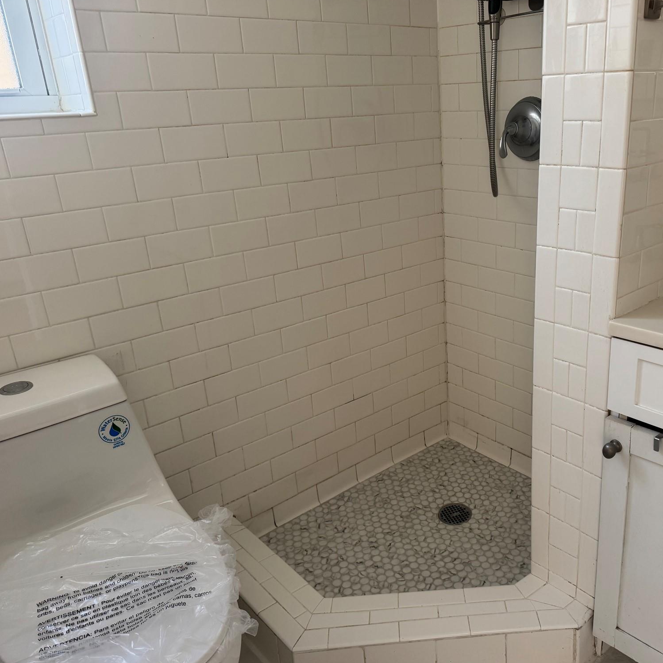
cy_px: 334
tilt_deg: -21.4
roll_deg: +2.4
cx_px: 425
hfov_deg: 54.8
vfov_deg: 55.6
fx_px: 628
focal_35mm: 29
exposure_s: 1/121
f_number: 1.78
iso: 160
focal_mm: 6.76
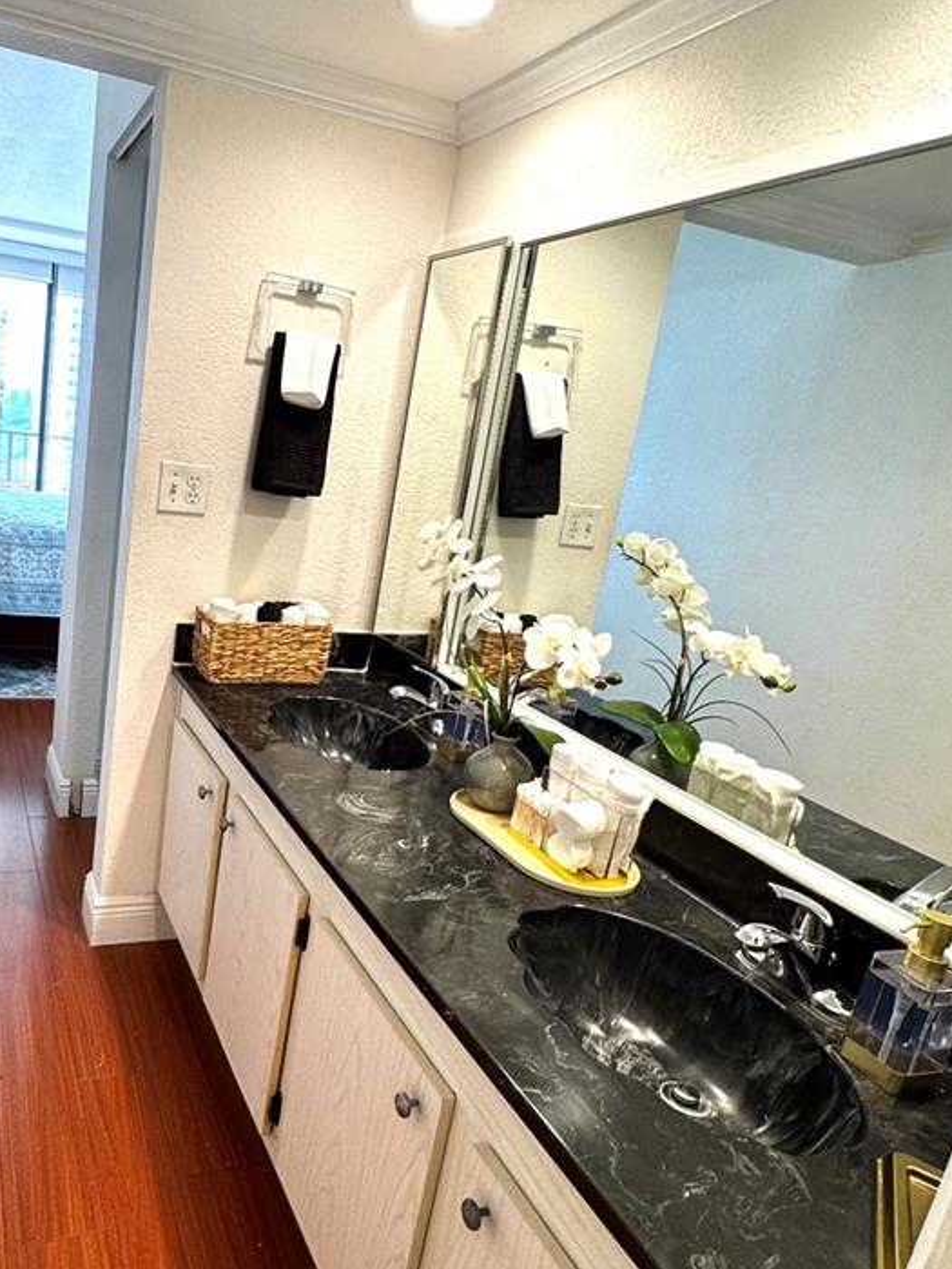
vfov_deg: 71.6
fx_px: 880
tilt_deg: -14.0
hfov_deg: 54.4
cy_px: 647
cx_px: 250
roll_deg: -5.5
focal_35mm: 24
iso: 125
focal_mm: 2.22
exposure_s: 1/120
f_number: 2.2
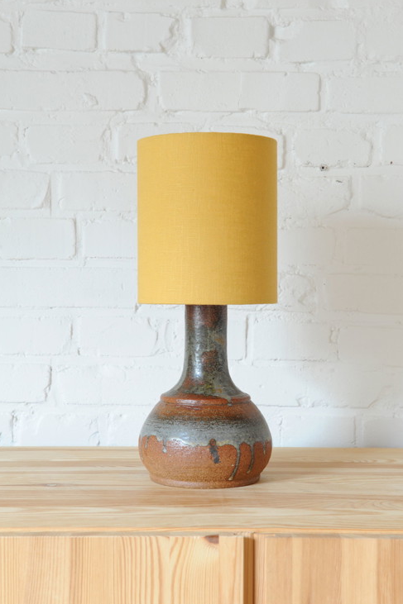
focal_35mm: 61
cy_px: 300
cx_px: 209
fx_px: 1025
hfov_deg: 22.2
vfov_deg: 32.9
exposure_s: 1/4
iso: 1250
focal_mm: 58
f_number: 10
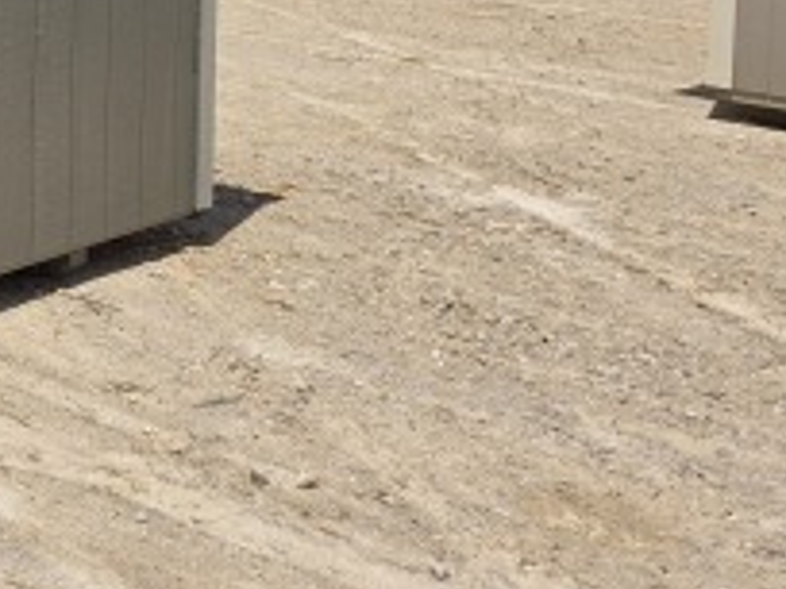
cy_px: -204
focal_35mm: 72
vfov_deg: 18.8
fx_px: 1635
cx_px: -428
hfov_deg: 21.9
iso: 32
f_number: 1.4
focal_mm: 6.5
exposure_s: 1/7939
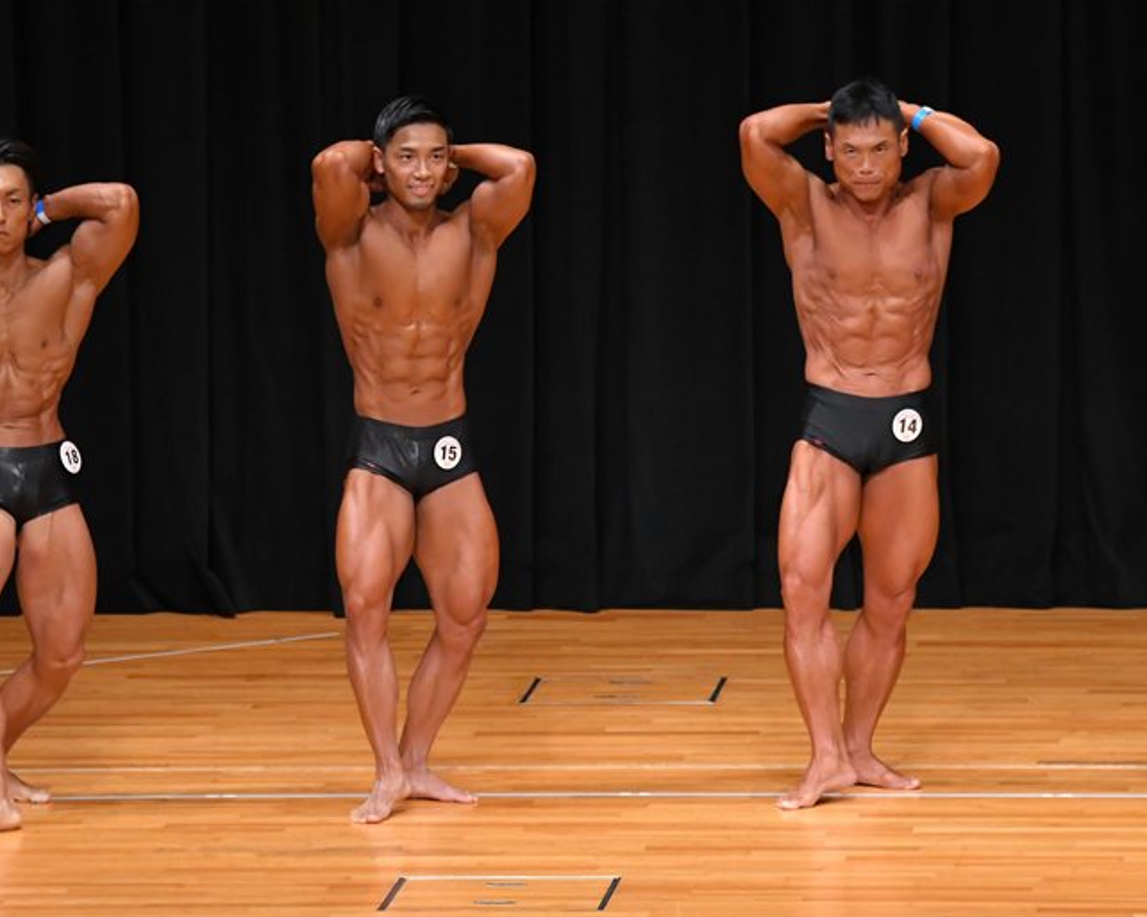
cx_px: 474
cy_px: 458
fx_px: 9806
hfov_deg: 6.7
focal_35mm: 289
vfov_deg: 5.4
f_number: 5.6
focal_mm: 170
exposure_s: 1/400
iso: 4000
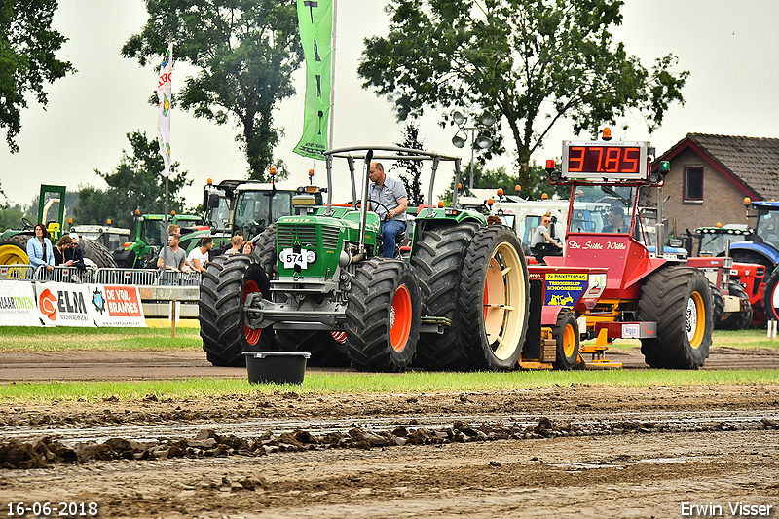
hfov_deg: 7.8
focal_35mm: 262
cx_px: 390
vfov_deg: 5.2
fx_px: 5679
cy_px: 260
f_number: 9
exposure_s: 1/500
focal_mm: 175
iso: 500
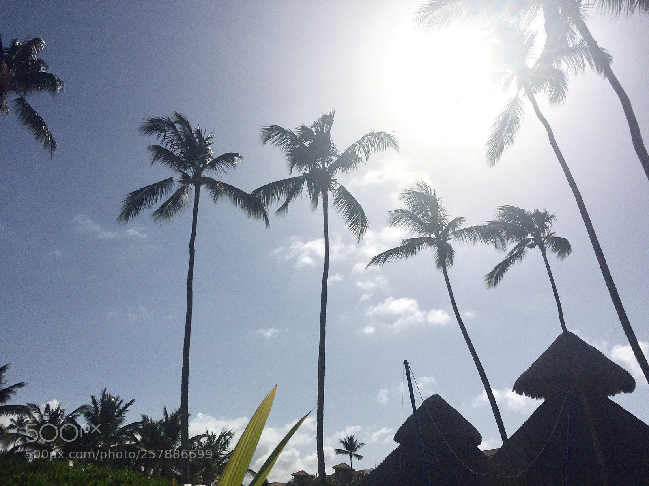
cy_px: 243
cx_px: 324
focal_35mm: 29
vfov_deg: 48.2
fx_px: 544
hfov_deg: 61.7
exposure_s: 1/40000
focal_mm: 4.15
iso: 40
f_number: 2.2
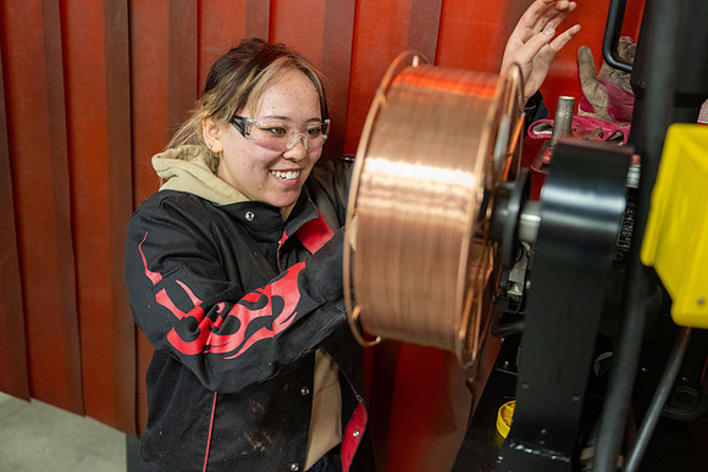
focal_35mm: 38
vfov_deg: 35.1
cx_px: 354
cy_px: 236
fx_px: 747
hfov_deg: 50.7
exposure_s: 1/320
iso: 2500
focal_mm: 38
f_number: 2.8
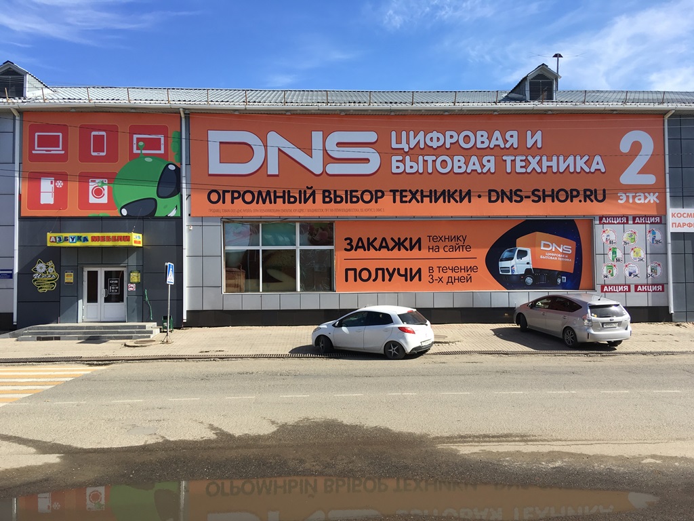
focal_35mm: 29
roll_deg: +0.2
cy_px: 260
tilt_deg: +0.9
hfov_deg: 61.7
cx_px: 347
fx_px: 581
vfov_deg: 48.2
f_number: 2.2
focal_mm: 4.15
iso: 25
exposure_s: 1/962
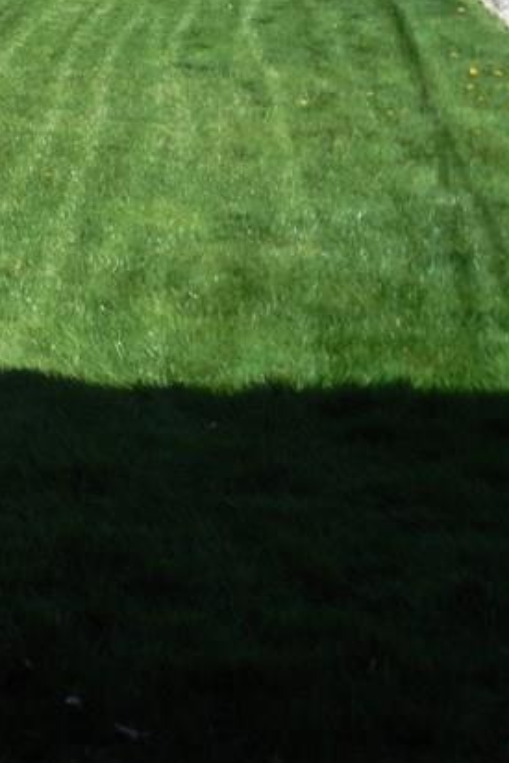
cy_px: 137
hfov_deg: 10.6
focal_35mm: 124
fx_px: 2627
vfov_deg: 16.4
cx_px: -329
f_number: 4
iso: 125
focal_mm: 8.7
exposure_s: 1/800
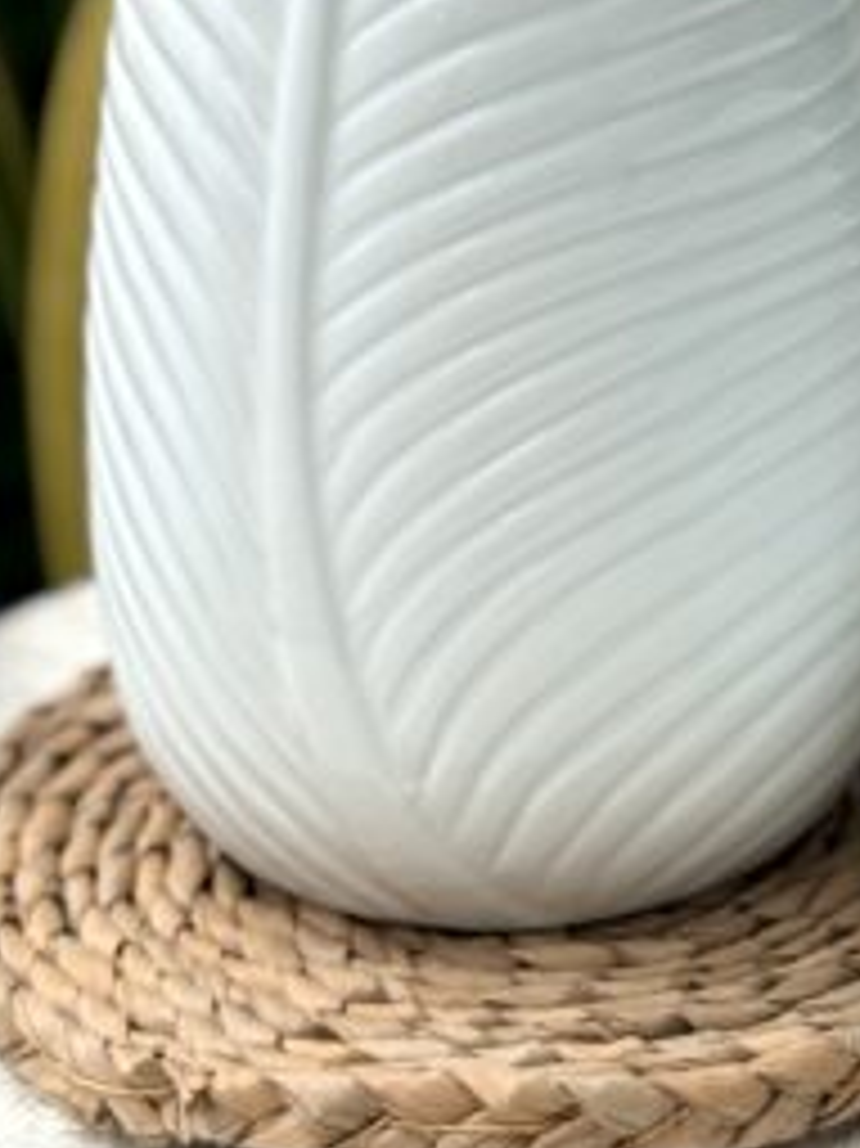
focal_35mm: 128
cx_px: 973
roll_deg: -3.5
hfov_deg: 11.4
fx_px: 4244
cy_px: -257
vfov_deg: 14.9
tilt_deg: -15.2
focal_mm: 6.76
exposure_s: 1/1070
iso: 64
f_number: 1.78
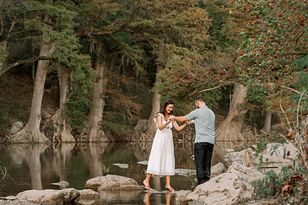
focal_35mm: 124
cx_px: 122
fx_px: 1060
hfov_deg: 16.5
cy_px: 159
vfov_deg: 11.0
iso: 500
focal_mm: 78
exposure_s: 1/160
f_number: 2.8
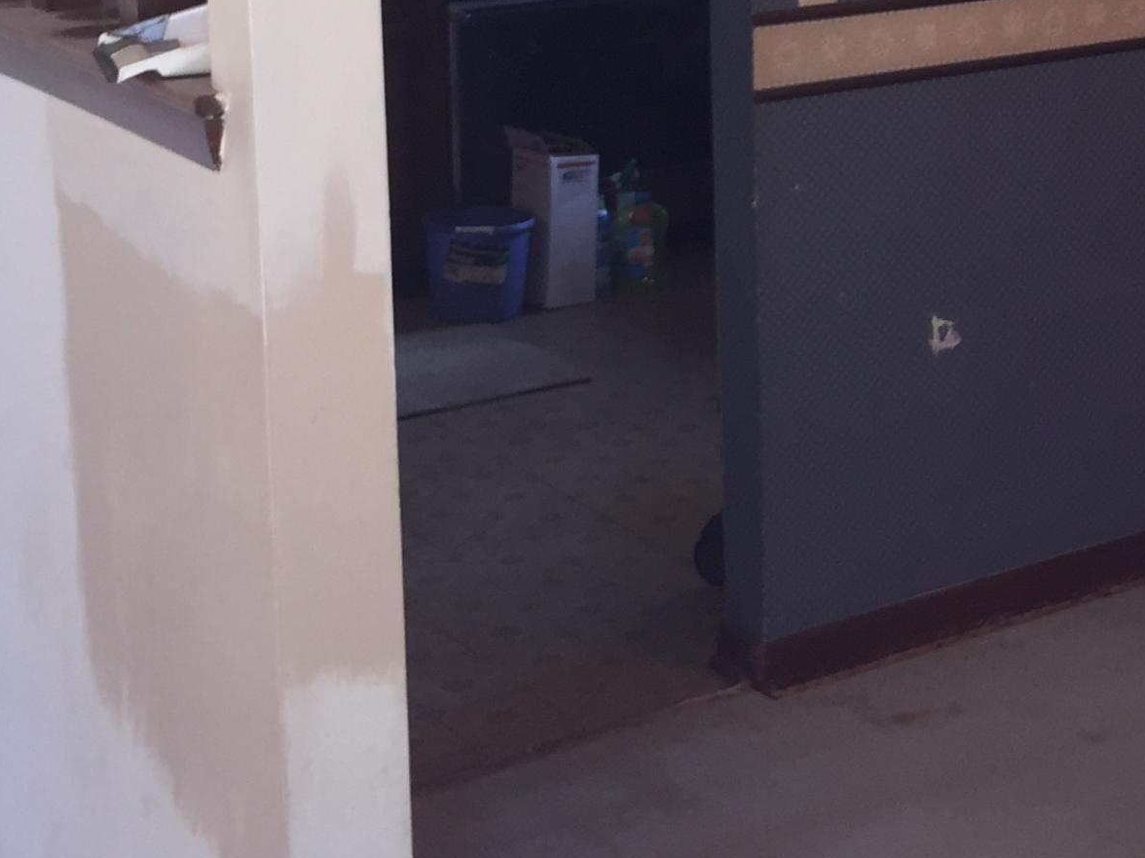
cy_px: -67
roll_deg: -0.2
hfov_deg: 25.4
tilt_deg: -6.9
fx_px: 2448
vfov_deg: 19.1
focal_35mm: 74
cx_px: 1068
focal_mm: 4.15
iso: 40
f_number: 2.2
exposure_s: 1/30
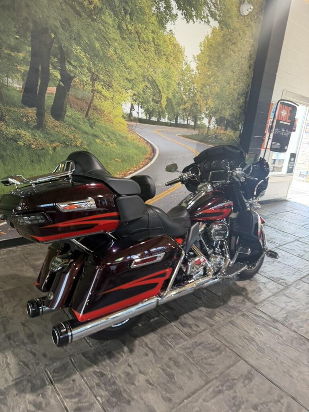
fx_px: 286
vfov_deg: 71.6
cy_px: 206
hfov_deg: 56.8
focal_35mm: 24
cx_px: 154
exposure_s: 1/60
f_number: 1.78
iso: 160
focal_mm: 6.76
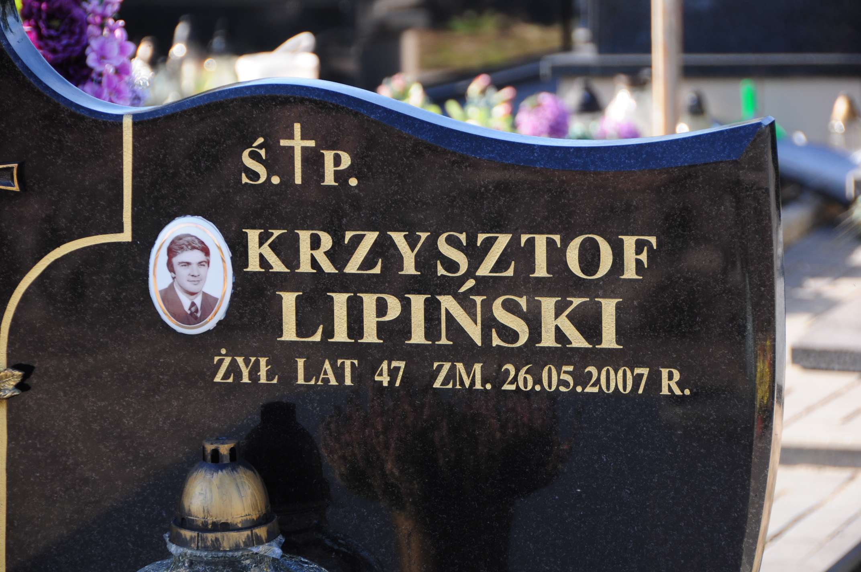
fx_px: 4300
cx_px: 430
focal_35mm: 180
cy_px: 286
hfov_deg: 11.4
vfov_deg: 7.6
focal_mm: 120
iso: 200
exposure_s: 1/160
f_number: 7.1
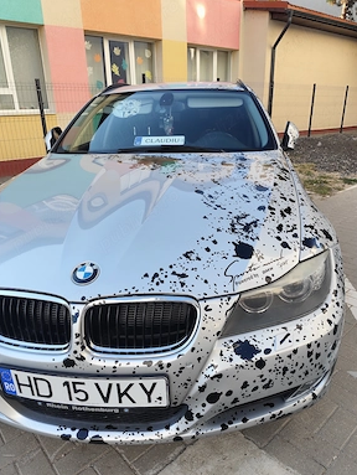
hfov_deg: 56.9
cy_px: 241
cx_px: 182
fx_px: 329
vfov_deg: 71.5
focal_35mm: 24
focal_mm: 6.19
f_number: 1.65
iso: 50
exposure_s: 1/169
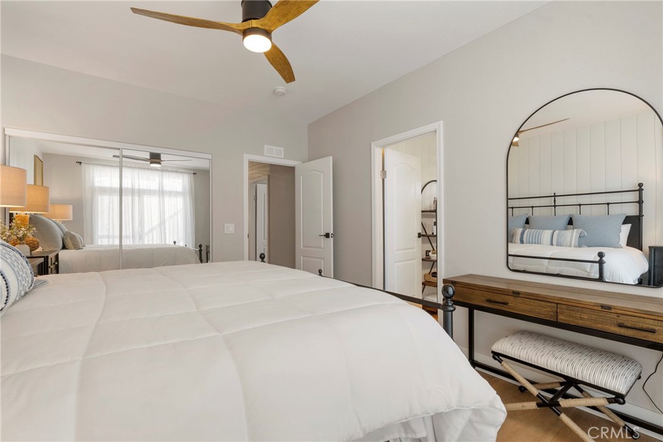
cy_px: 221
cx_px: 332
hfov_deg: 96.7
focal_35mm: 16
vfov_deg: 73.8
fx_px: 295
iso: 320
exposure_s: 1/20
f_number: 9
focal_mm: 16
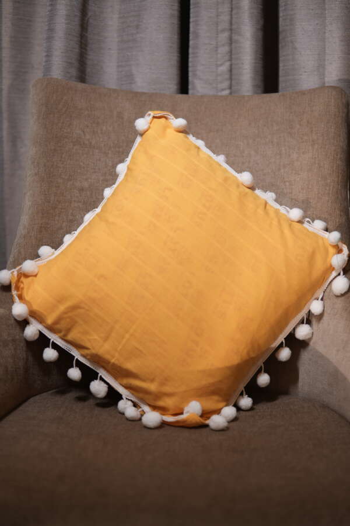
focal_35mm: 45
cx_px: 175
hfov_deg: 29.9
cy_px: 263
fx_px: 656
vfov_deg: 43.6
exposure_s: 1/250
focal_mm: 30
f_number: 1.4
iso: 100
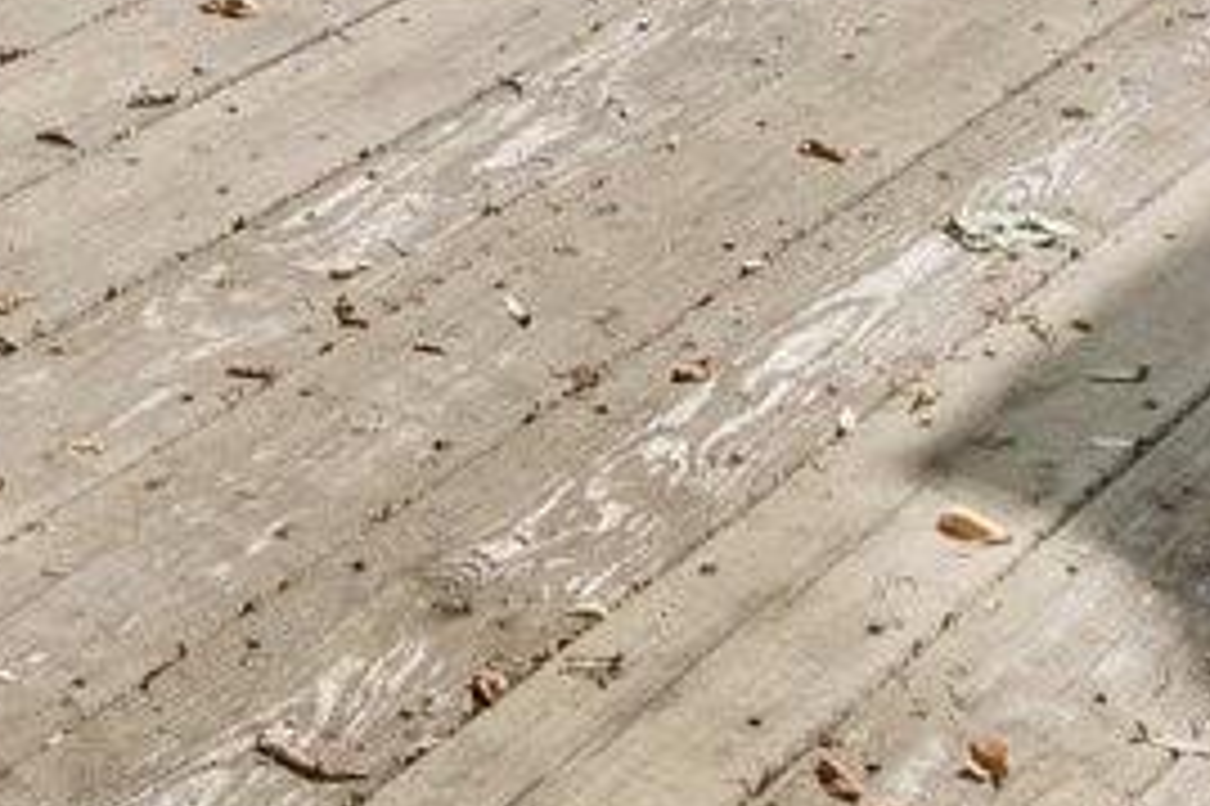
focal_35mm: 122
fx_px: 4098
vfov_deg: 9.2
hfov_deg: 14.9
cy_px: -1538
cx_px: -864
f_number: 8
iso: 400
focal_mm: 16
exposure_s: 1/1600
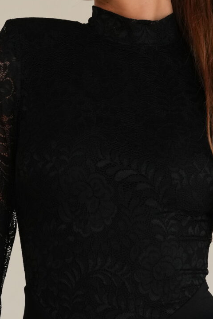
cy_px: 267
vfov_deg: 8.3
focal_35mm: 249
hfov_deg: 5.5
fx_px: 2210
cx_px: 141
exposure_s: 1/640
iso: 800
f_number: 4
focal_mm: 70
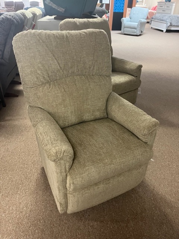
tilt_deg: -33.5
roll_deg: +2.0
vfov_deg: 67.3
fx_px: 179
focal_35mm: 26
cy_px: 120
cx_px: 90
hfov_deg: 53.1
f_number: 1.6
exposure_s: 1/60
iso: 500
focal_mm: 5.1
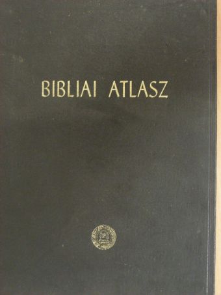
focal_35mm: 63
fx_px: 536
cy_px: 148
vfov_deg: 30.7
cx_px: 110
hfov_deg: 23.3
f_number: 3.5
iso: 247
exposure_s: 1/8
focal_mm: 10.5
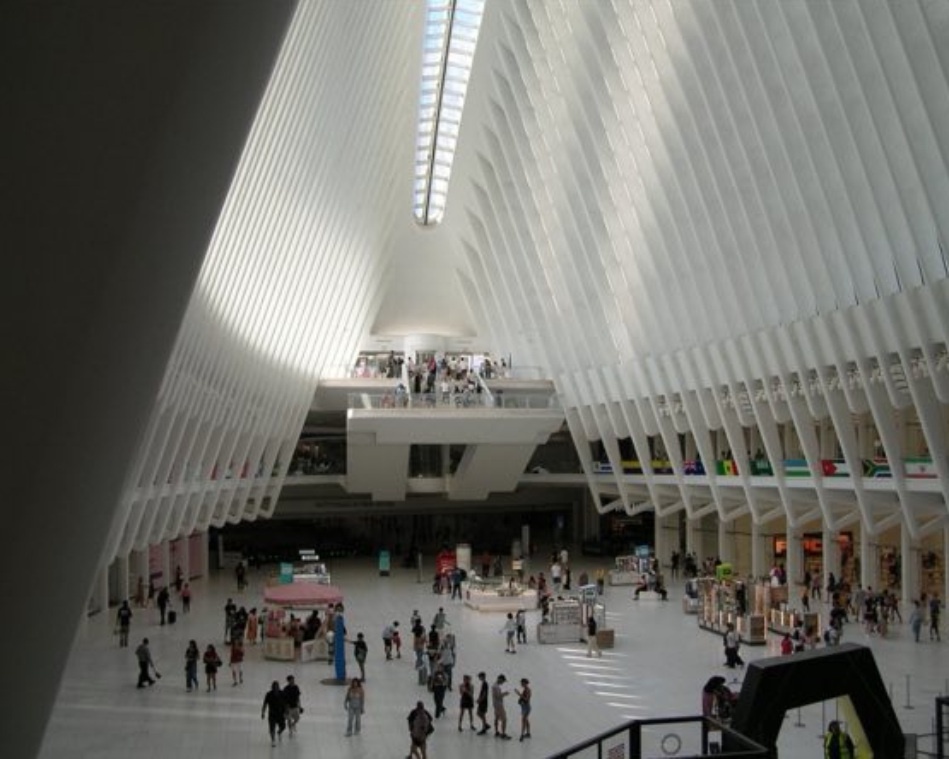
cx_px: 484
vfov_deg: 38.2
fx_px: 1095
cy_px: 379
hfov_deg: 46.8
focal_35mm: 39
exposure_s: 1/192
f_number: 2.7
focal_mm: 6.2
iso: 50
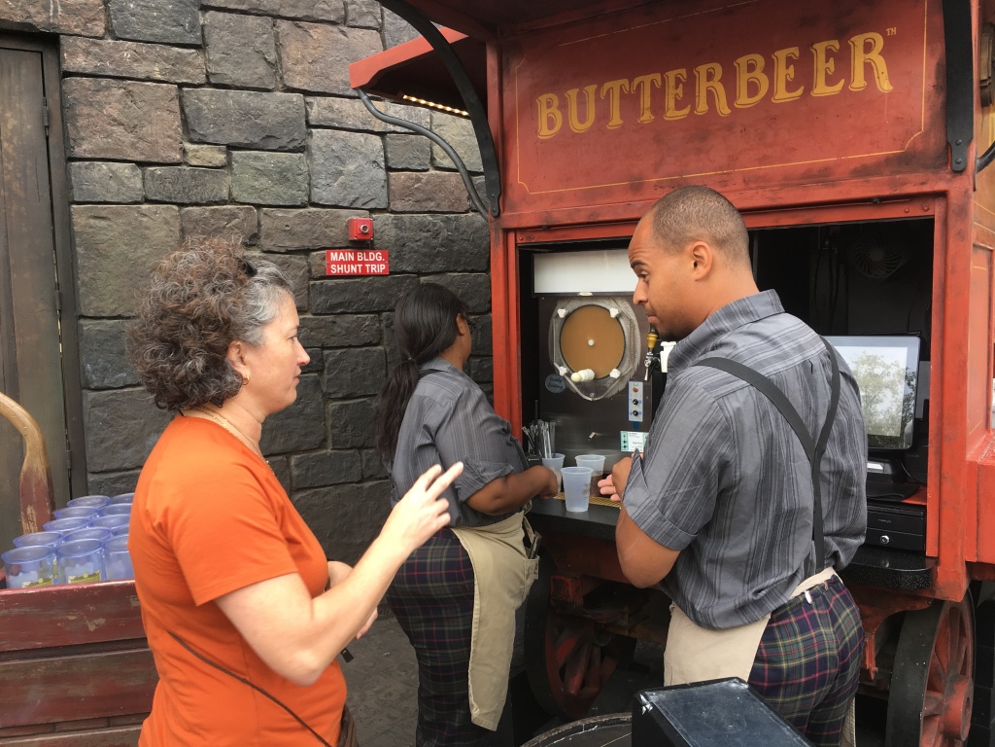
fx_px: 834
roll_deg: +1.6
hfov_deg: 61.7
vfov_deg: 48.2
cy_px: 374
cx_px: 498
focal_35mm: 29
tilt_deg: -5.2
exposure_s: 1/121
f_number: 2.2
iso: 25
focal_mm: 4.15
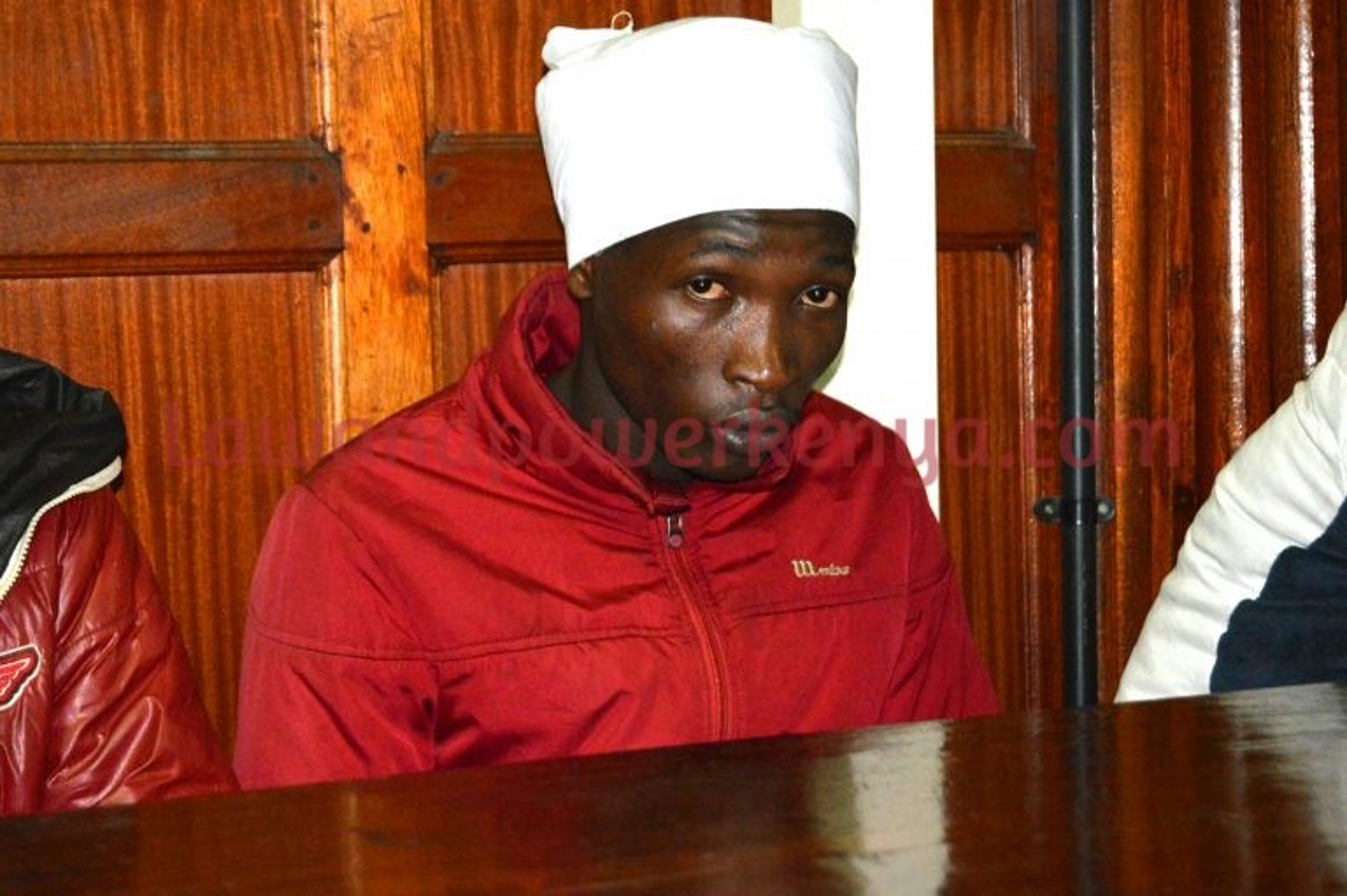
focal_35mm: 82
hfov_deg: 24.6
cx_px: 674
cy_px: 448
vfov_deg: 16.5
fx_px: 3085
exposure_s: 1/60
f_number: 5.6
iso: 3200
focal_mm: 55
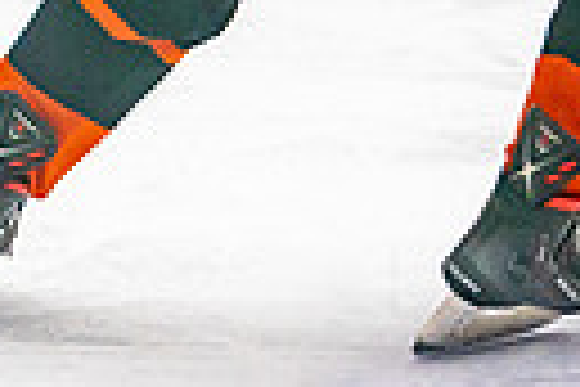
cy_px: -250
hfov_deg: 3.3
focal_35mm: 631
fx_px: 10165
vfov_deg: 2.2
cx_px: 506
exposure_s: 1/1250
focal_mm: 109
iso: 3200
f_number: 2.8
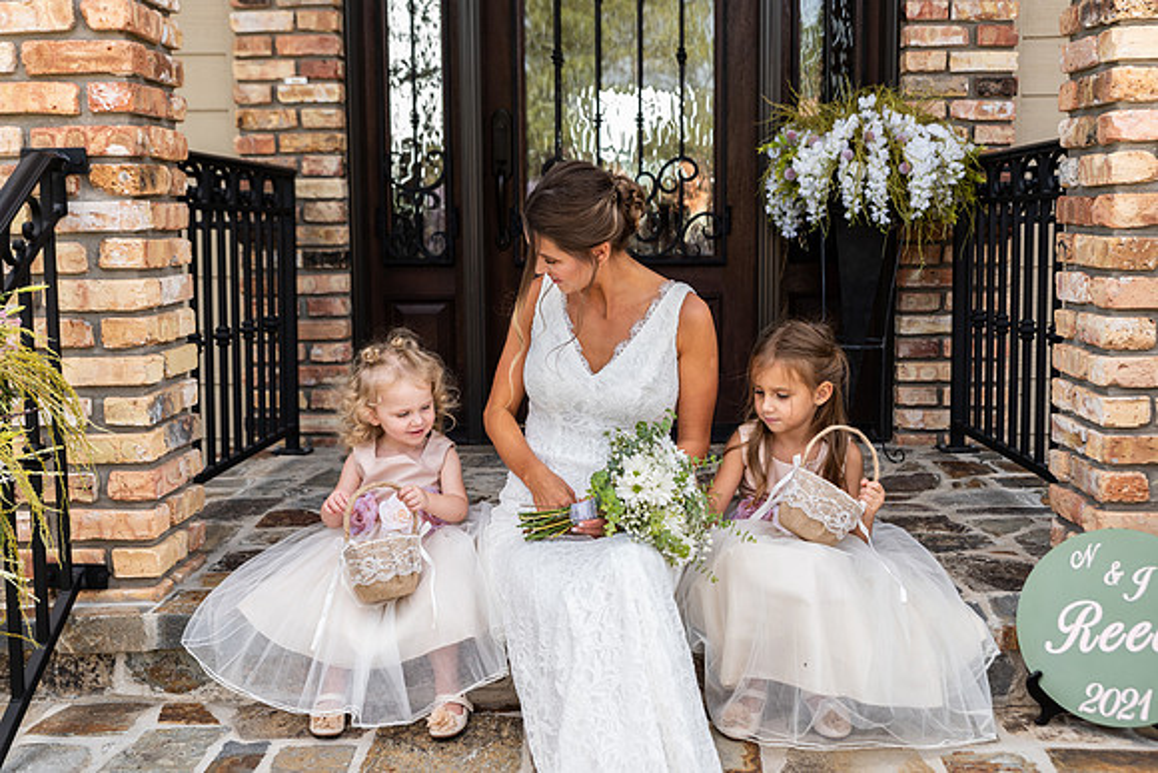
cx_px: 579
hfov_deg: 46.4
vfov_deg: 31.9
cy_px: 386
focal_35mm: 42
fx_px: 1351
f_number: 4.5
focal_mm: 42
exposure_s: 1/160
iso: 200
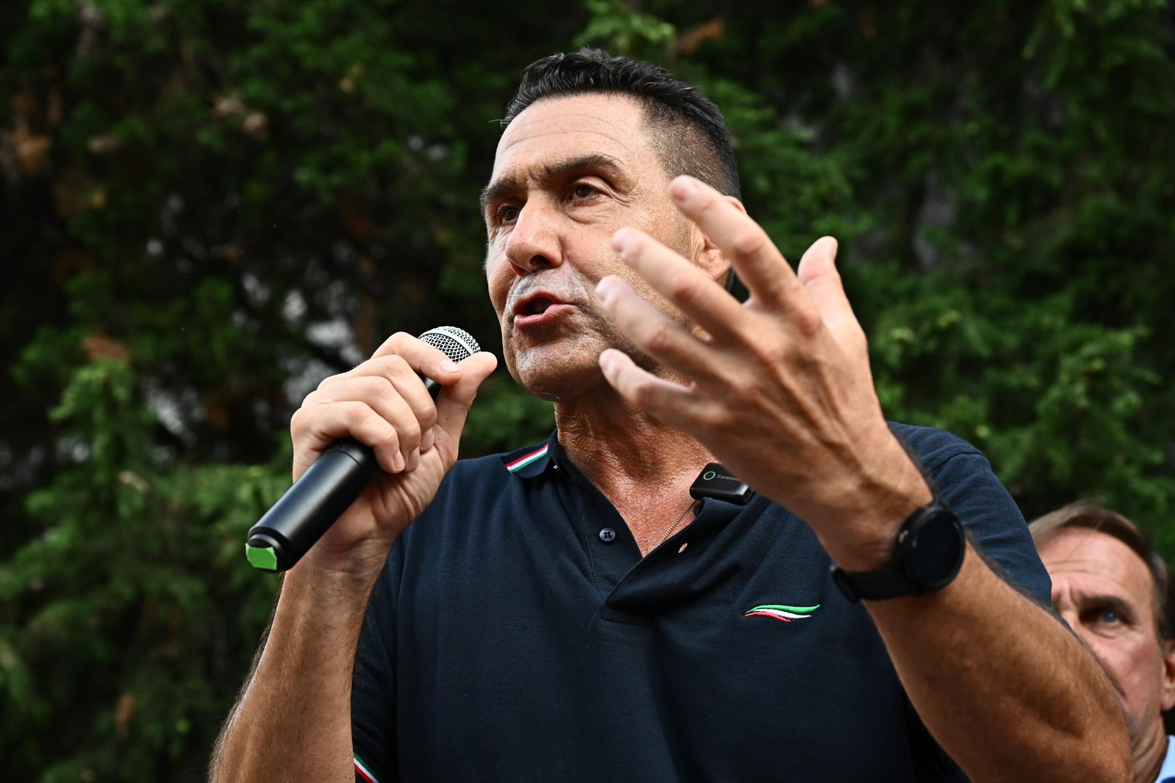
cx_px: 588
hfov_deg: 28.8
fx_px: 2284
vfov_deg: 19.5
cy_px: 392
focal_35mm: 70
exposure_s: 1/1250
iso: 2500
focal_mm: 70
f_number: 5.6
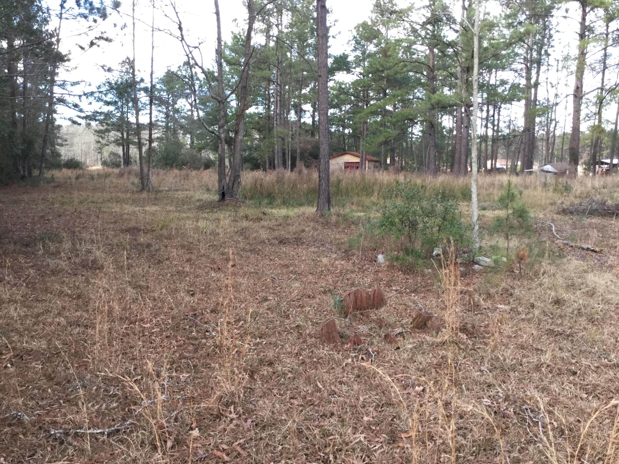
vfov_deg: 42.9
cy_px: 223
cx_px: 301
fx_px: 590
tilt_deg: -5.6
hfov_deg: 55.3
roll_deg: +0.5
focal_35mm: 33
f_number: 2.4
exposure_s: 1/40
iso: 25
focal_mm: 3.3
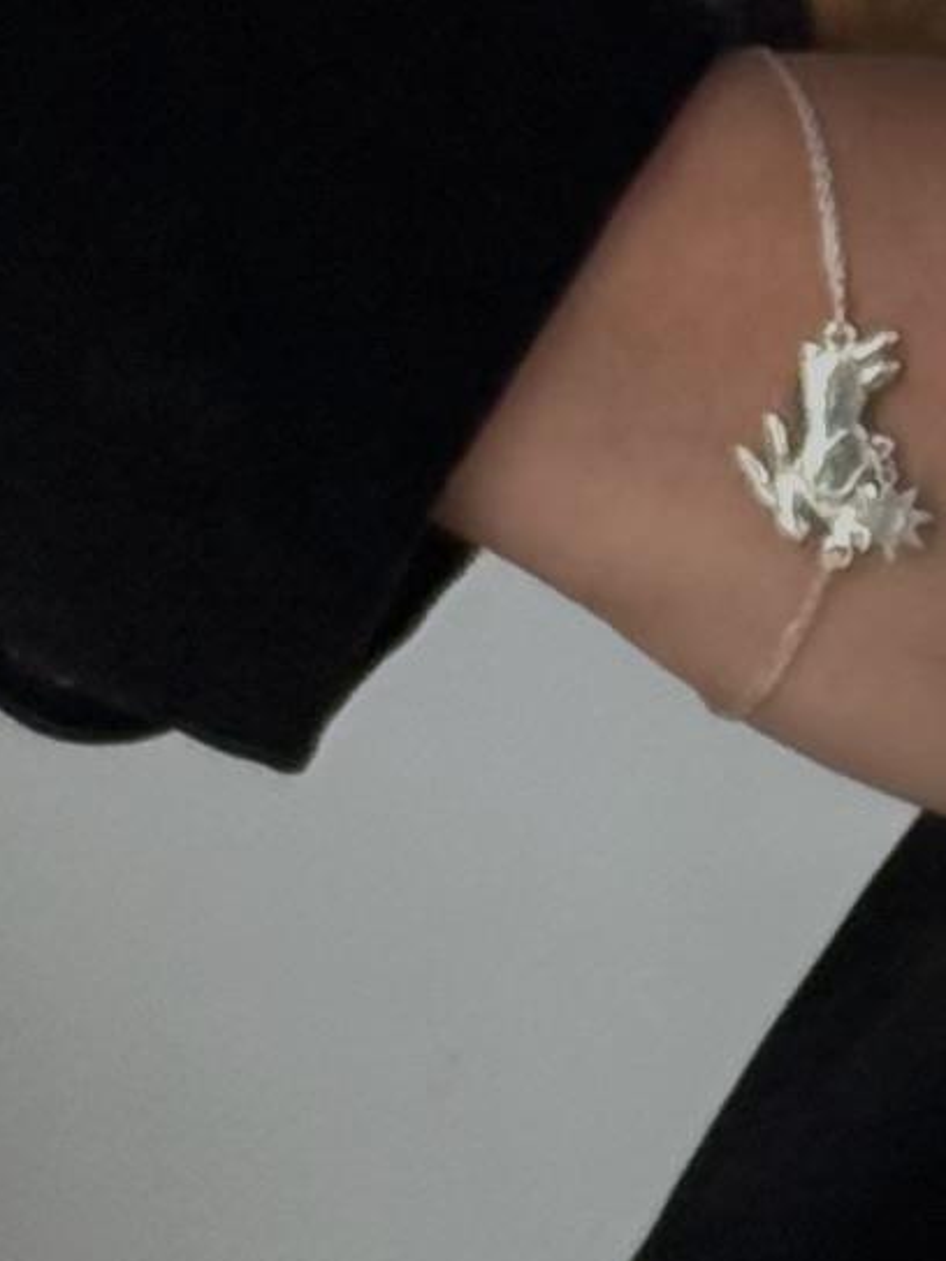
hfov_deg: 4.1
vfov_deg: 5.6
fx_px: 12972
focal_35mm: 356
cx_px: 2374
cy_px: 1073
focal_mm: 6.76
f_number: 1.78
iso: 160
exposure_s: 1/100
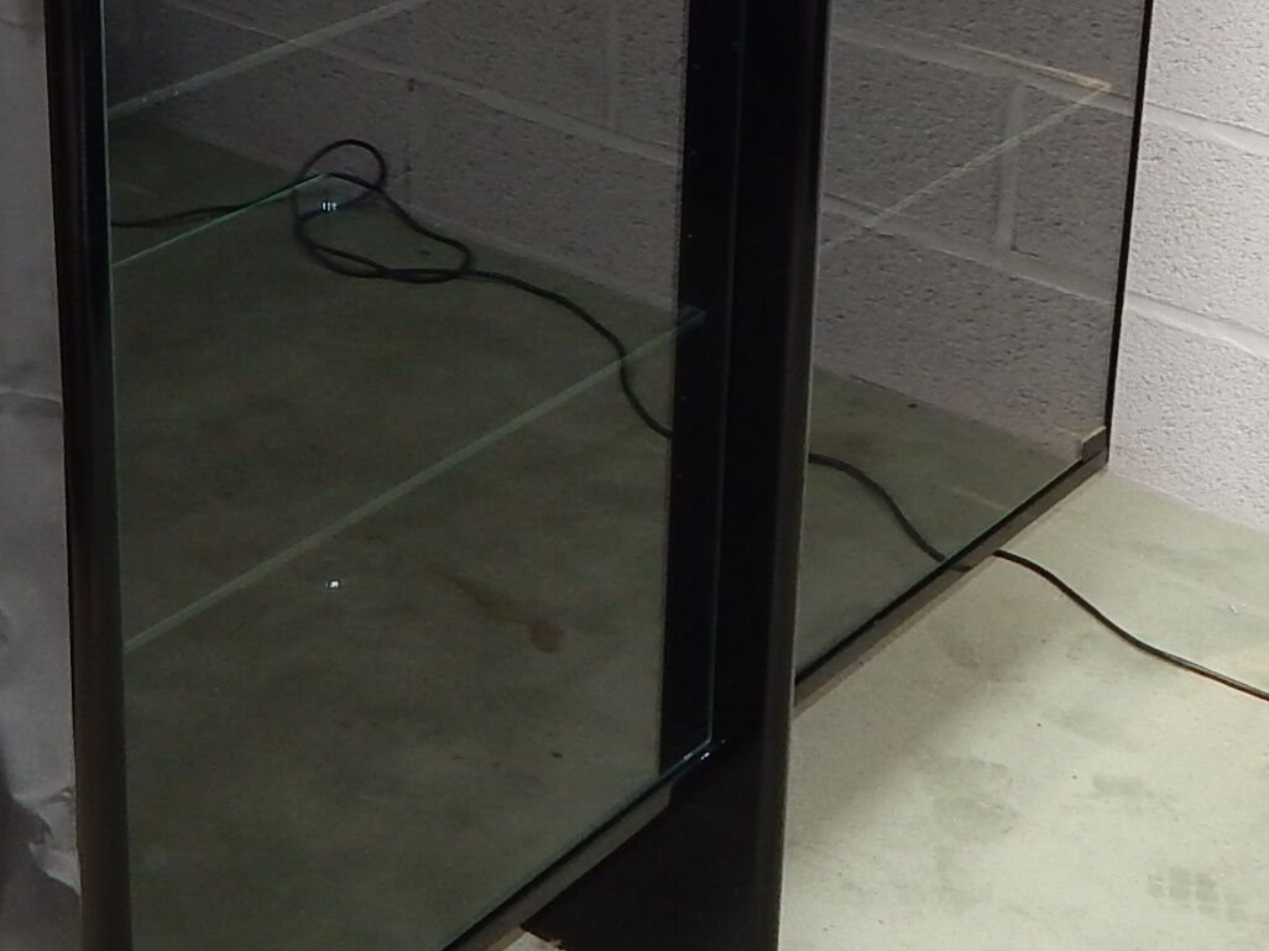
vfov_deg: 20.2
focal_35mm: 70
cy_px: -59
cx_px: 495
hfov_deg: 27.7
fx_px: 2566
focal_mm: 4
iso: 140
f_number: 3
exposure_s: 1/30
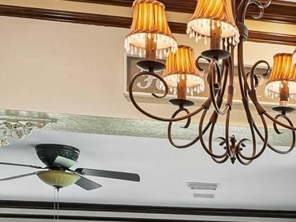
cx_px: 455
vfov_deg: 14.8
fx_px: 786
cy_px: 343
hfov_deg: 18.6
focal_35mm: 92
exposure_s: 1/15
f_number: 8
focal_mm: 16
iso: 400
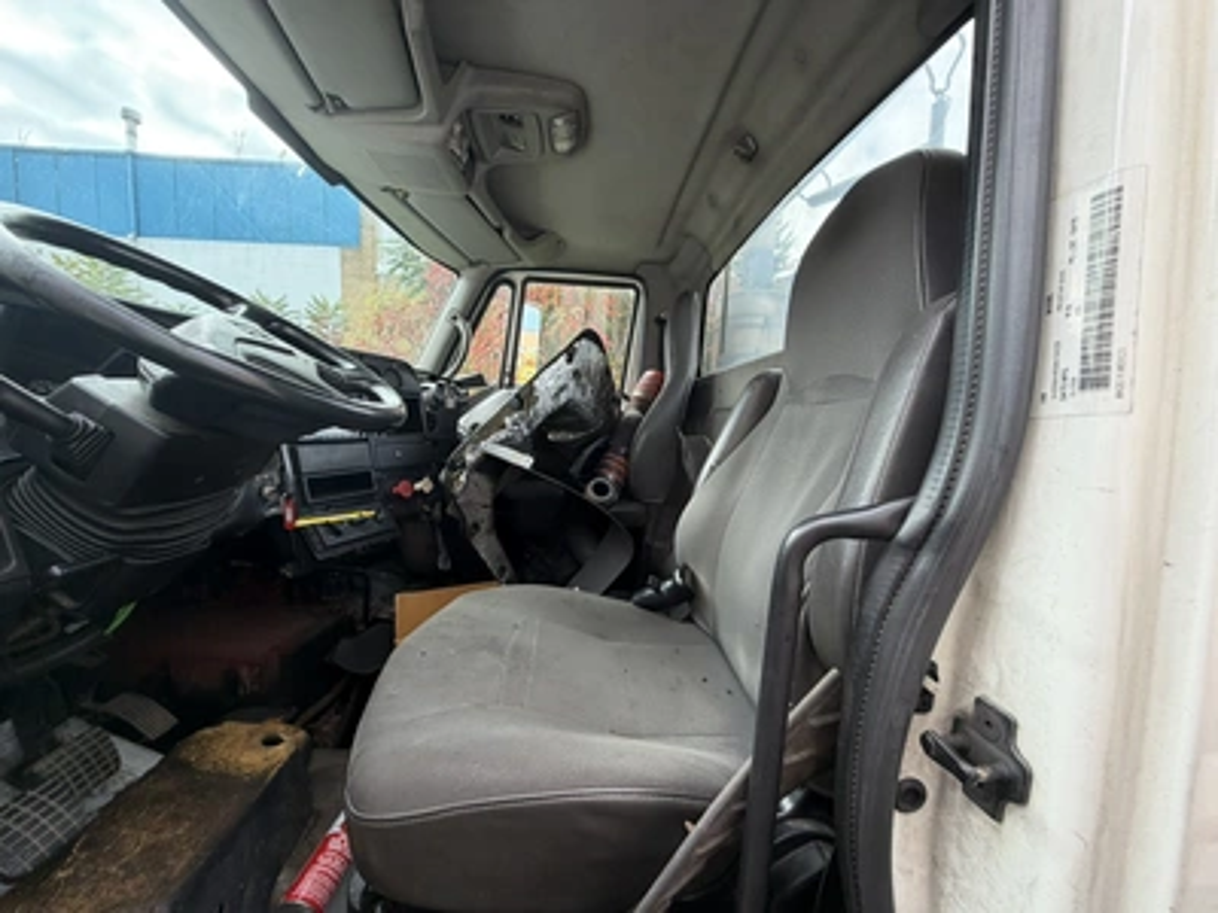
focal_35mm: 14
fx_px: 493
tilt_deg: -6.6
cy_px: 456
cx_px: 609
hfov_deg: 102.1
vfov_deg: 85.7
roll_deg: -1.6
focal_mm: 2.22
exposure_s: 1/121
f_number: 2.2
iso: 80
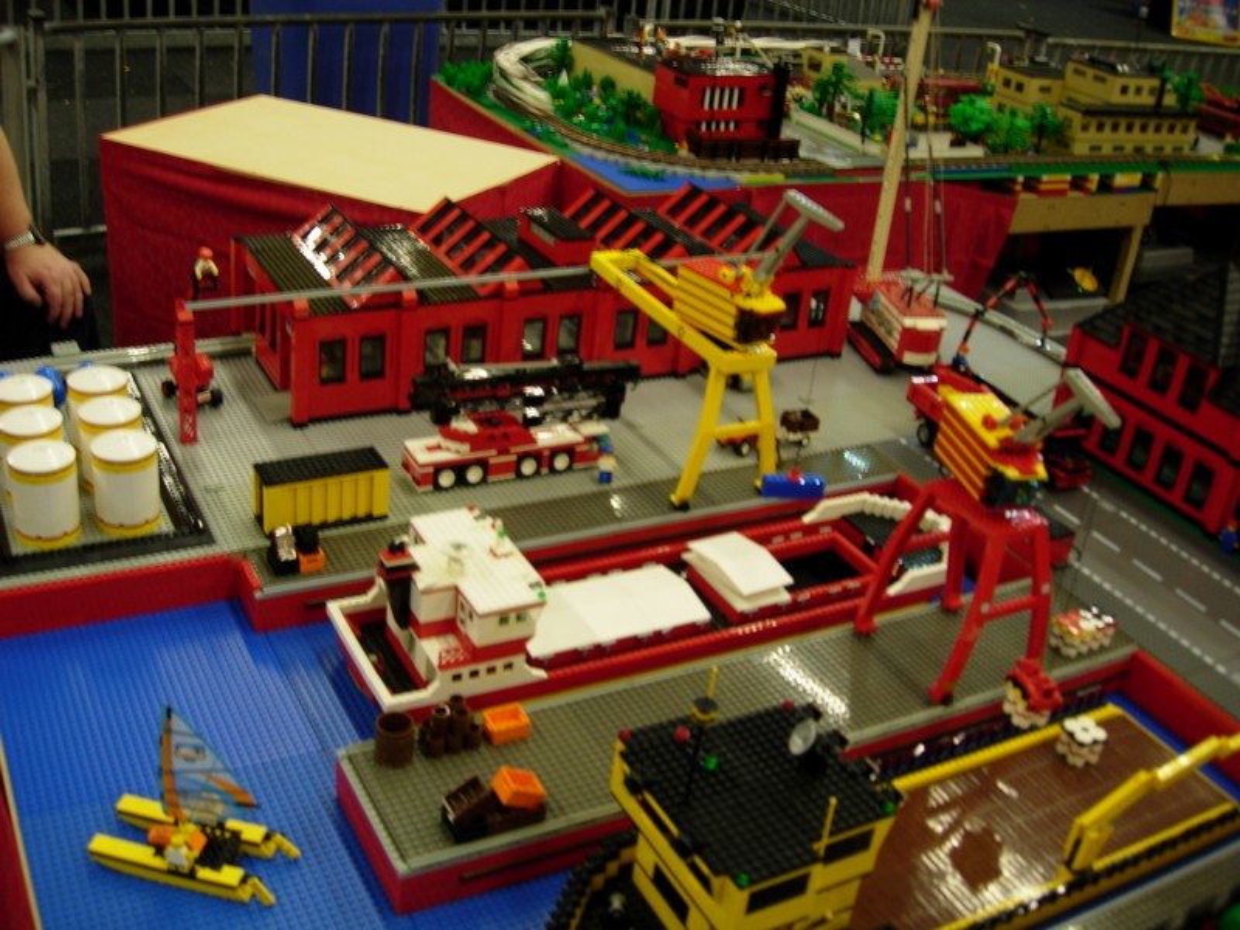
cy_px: 465
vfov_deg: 37.7
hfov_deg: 49.0
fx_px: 1361
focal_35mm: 38
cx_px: 620
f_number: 2.8
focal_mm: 7.8
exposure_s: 1/5.3
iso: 64
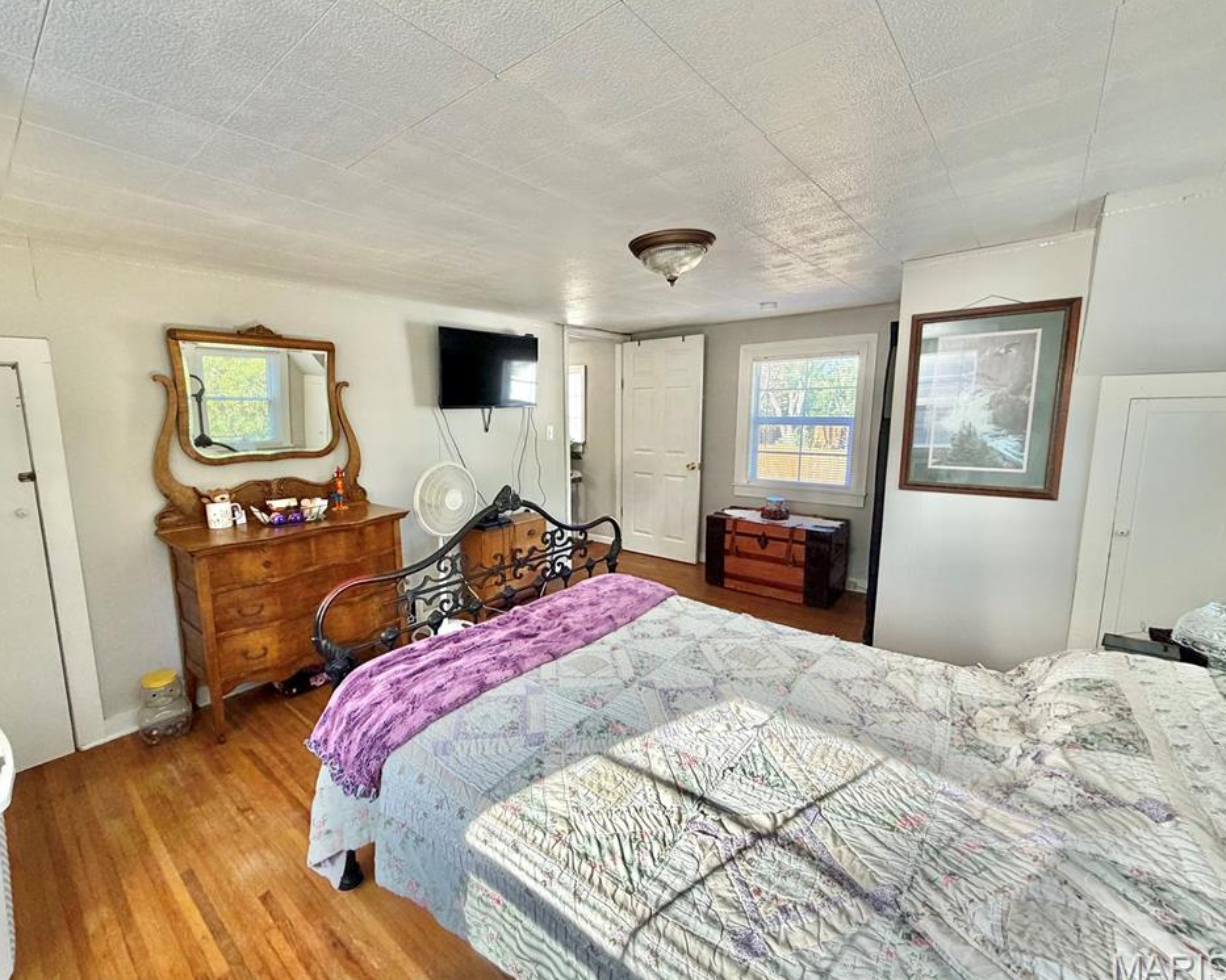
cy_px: 491
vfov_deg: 84.0
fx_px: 544
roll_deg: +0.9
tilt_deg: -9.5
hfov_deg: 96.7
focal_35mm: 15
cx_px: 570
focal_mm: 2.22
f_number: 2.2
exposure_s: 1/121
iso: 160
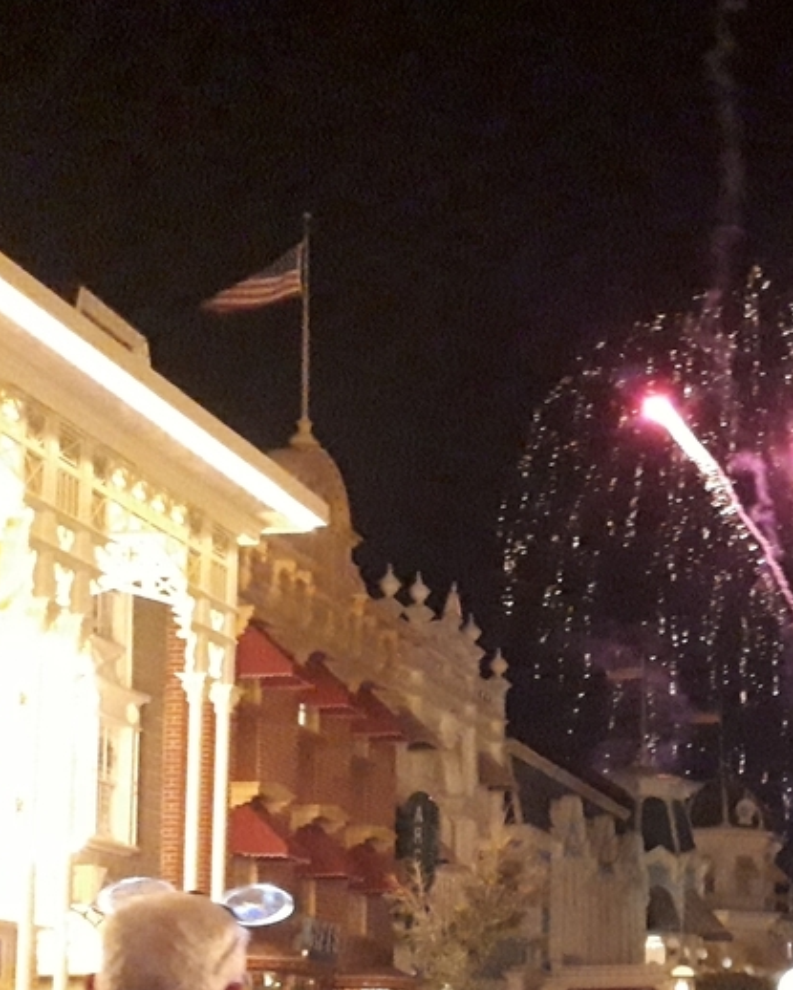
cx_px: 1057
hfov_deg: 22.2
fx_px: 1788
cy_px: 849
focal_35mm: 61
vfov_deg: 29.9
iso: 1250
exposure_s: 1/10
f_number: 1.9
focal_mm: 3.6
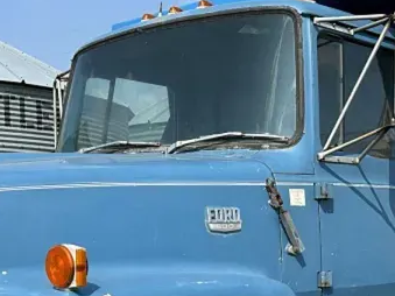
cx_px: 237
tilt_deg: -5.5
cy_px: 308
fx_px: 776
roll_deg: +0.2
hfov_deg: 28.5
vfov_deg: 20.8
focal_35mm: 68
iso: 80
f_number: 1.78
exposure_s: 1/4348
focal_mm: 6.86
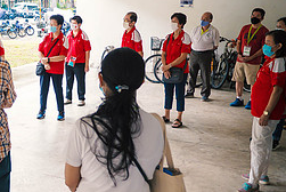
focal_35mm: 48
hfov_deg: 37.6
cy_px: 106
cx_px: 15
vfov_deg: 28.1
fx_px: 382
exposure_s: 1/125
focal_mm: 10
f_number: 1.7
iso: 250
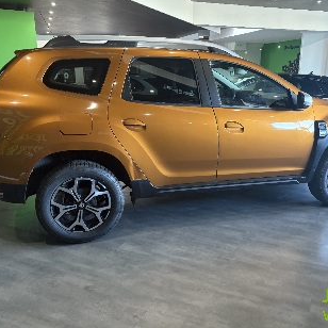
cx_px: 183
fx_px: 332
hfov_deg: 52.4
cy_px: 163
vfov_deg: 52.5
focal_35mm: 31
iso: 320
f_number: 1.6
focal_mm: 5.96
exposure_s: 1/50
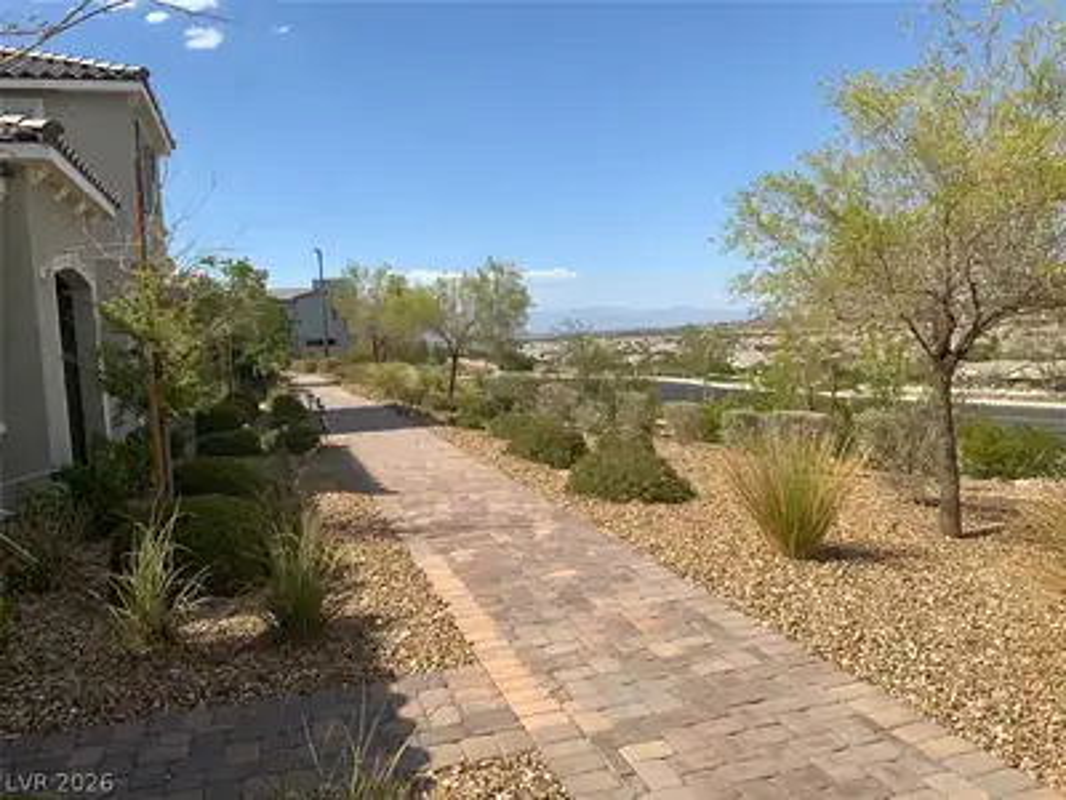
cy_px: 400
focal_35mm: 29
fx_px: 893
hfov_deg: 61.7
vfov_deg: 48.2
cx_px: 533
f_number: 1.8
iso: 16
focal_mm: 3
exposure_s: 1/2320
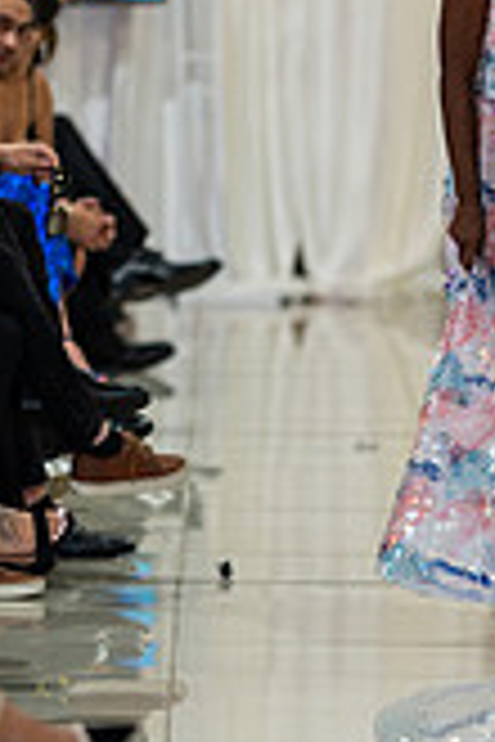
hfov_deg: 4.0
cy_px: 522
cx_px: 626
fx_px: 7156
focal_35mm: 347
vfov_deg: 5.9
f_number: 1.4
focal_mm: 85
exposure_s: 1/160
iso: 100
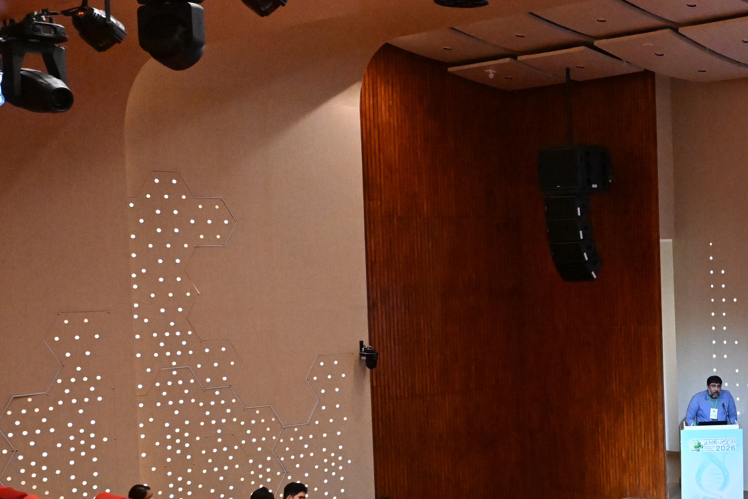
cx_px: 821
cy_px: 309
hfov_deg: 30.8
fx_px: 1205
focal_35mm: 58
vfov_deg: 23.3
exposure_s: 1/320
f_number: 4
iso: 6400
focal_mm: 24
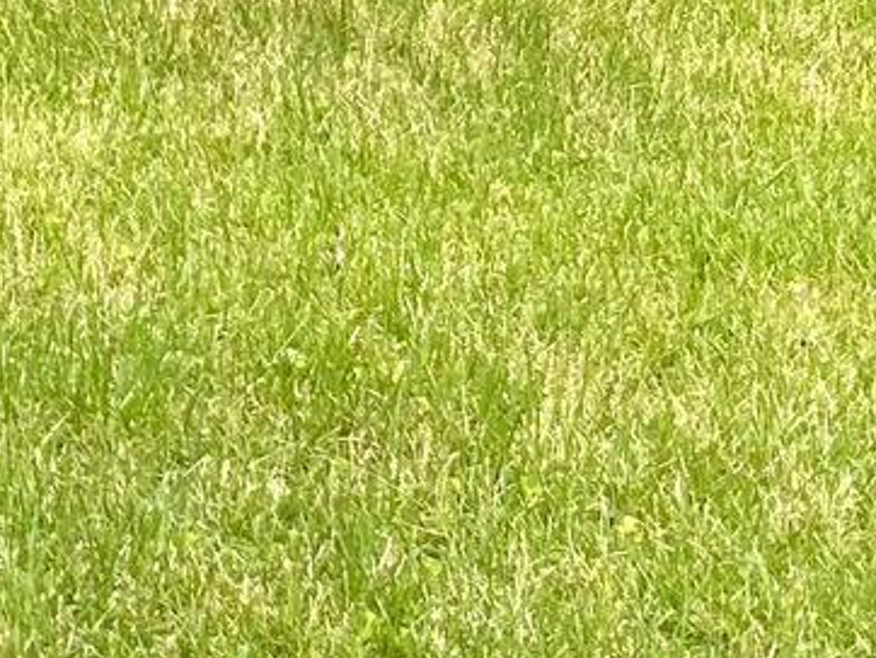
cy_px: -859
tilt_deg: -5.7
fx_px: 3722
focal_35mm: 147
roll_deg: +0.7
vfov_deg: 9.2
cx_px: -1198
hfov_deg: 11.3
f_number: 1.5
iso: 50
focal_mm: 5.7
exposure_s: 1/1112
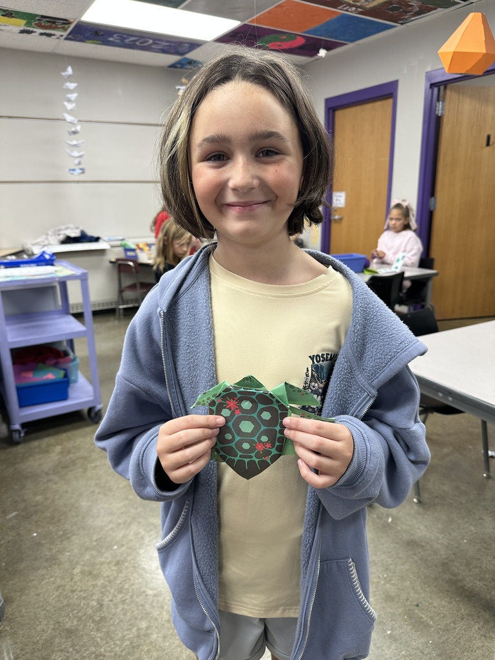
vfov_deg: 71.6
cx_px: 248
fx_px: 458
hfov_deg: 56.8
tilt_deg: -16.0
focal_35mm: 24
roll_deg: +1.1
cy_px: 330
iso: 125
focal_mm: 6.86
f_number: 1.78
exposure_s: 1/60
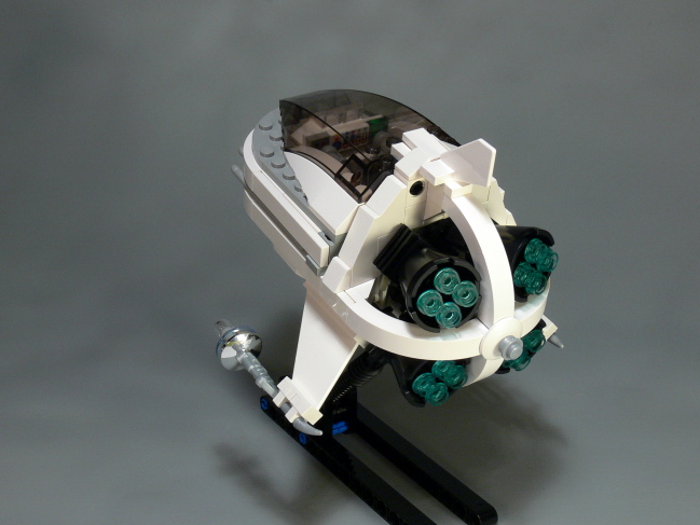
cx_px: 358
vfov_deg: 27.5
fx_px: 1072
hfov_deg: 36.2
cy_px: 255
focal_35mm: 53
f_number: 7.1
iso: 80
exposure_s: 1/3.2
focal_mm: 9.1
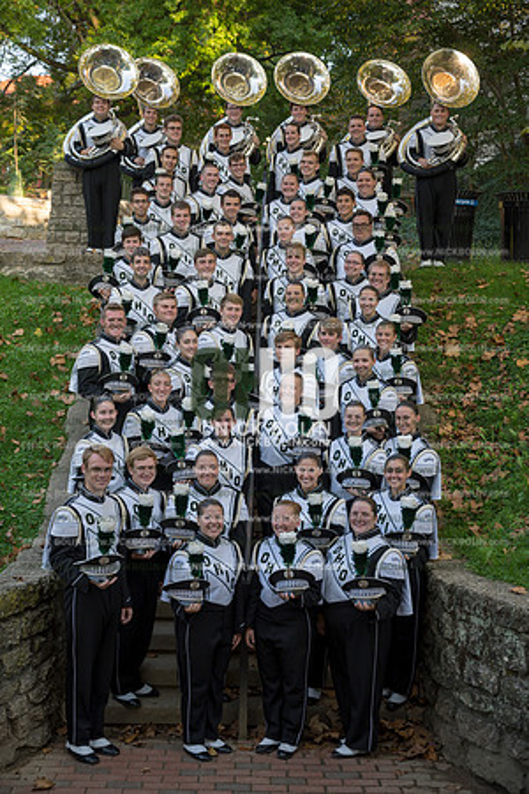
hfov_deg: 26.0
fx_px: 1146
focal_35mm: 52
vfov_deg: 38.2
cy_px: 397
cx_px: 264
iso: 125
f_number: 4
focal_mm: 52
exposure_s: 1/200
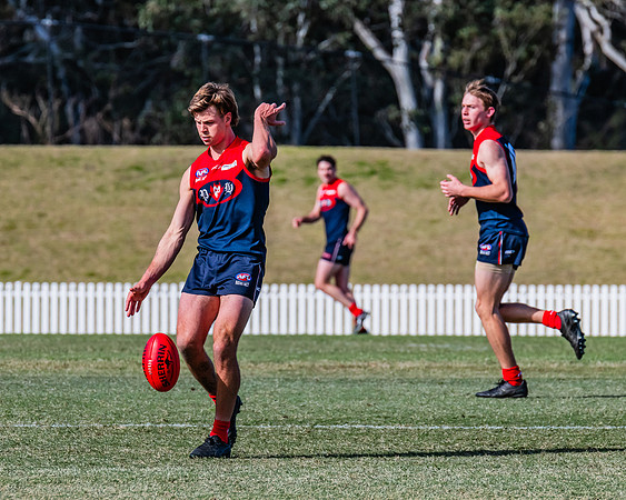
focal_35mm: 535
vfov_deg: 2.9
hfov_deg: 3.6
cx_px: 251
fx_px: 9909
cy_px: 269
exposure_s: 1/1600
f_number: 9
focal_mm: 380
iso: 800
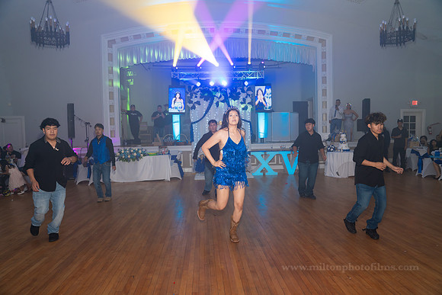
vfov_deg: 51.3
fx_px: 307
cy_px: 148
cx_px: 221
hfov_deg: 71.5
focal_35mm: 25
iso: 800
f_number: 3.5
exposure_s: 1/80
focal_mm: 25
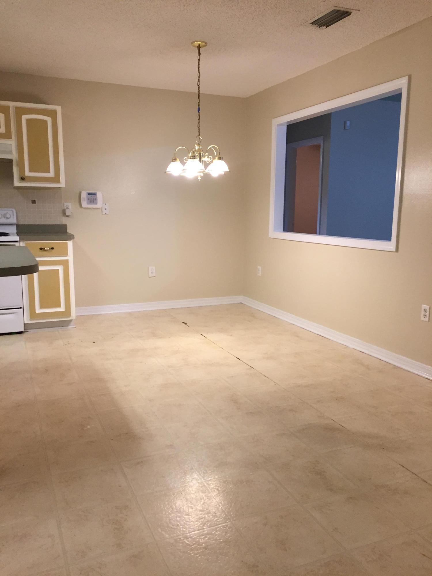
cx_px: 216
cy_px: 288
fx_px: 483
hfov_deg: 48.2
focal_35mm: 29
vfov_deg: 61.7
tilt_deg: -9.6
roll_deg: -0.2
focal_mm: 4.15
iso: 50
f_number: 2.2
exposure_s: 1/30
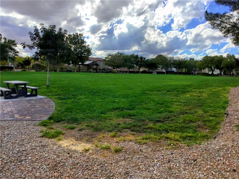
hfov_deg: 58.4
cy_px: 90
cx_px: 120
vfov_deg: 45.4
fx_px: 214
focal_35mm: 31
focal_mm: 3.3
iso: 25
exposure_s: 1/2203
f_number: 2.4
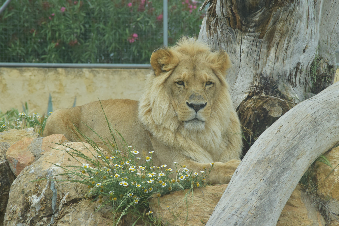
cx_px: 170
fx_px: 2825
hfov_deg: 6.9
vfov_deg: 4.6
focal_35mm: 300
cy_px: 113
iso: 320
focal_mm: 200
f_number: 18
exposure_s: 1/320
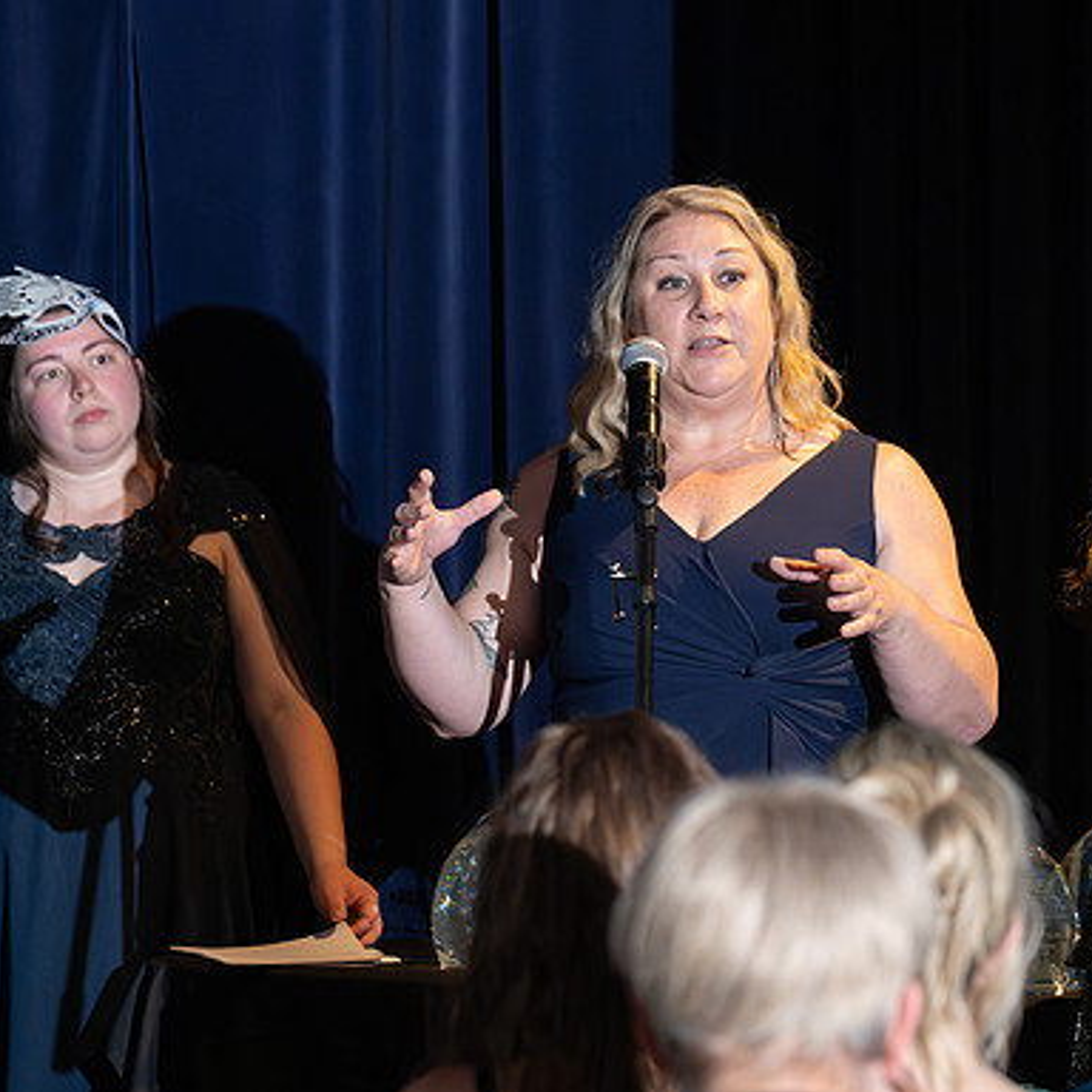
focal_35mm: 289
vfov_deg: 6.1
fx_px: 10315
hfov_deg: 6.1
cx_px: 754
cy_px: 546
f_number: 5
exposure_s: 1/200
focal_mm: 150
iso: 2500
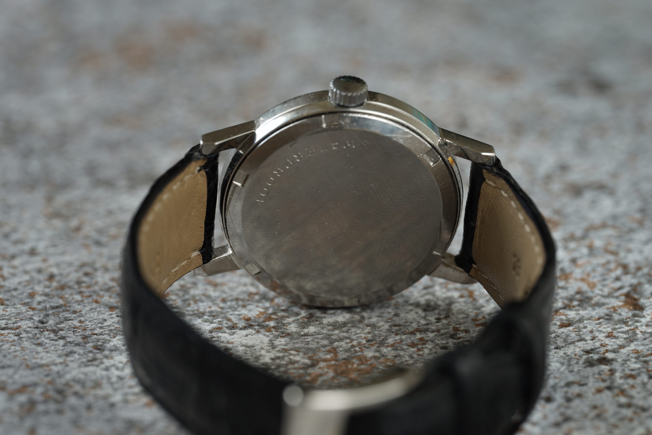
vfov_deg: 13.0
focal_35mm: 105
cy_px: 218
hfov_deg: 19.5
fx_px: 1902
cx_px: 326
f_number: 7.1
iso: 80
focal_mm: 105
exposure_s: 1/8
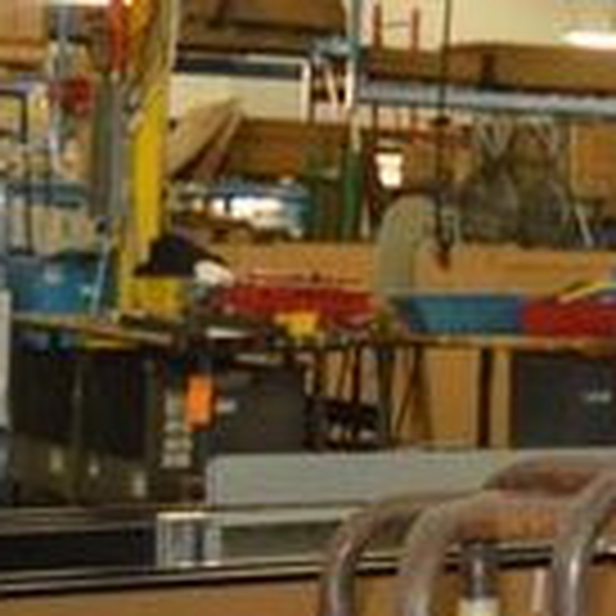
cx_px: 1704
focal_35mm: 134
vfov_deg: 13.0
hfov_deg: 10.3
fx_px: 2698
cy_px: 189
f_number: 3.5
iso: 720
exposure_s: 1/60
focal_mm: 18
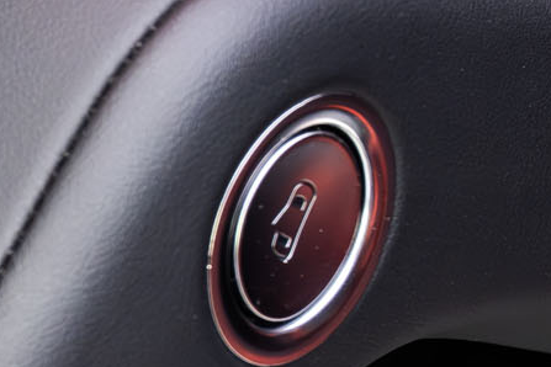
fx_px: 5984
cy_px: 925
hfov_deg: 5.1
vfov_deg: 3.5
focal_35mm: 391
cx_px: -908
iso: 400
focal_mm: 54
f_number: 8
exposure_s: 1/10
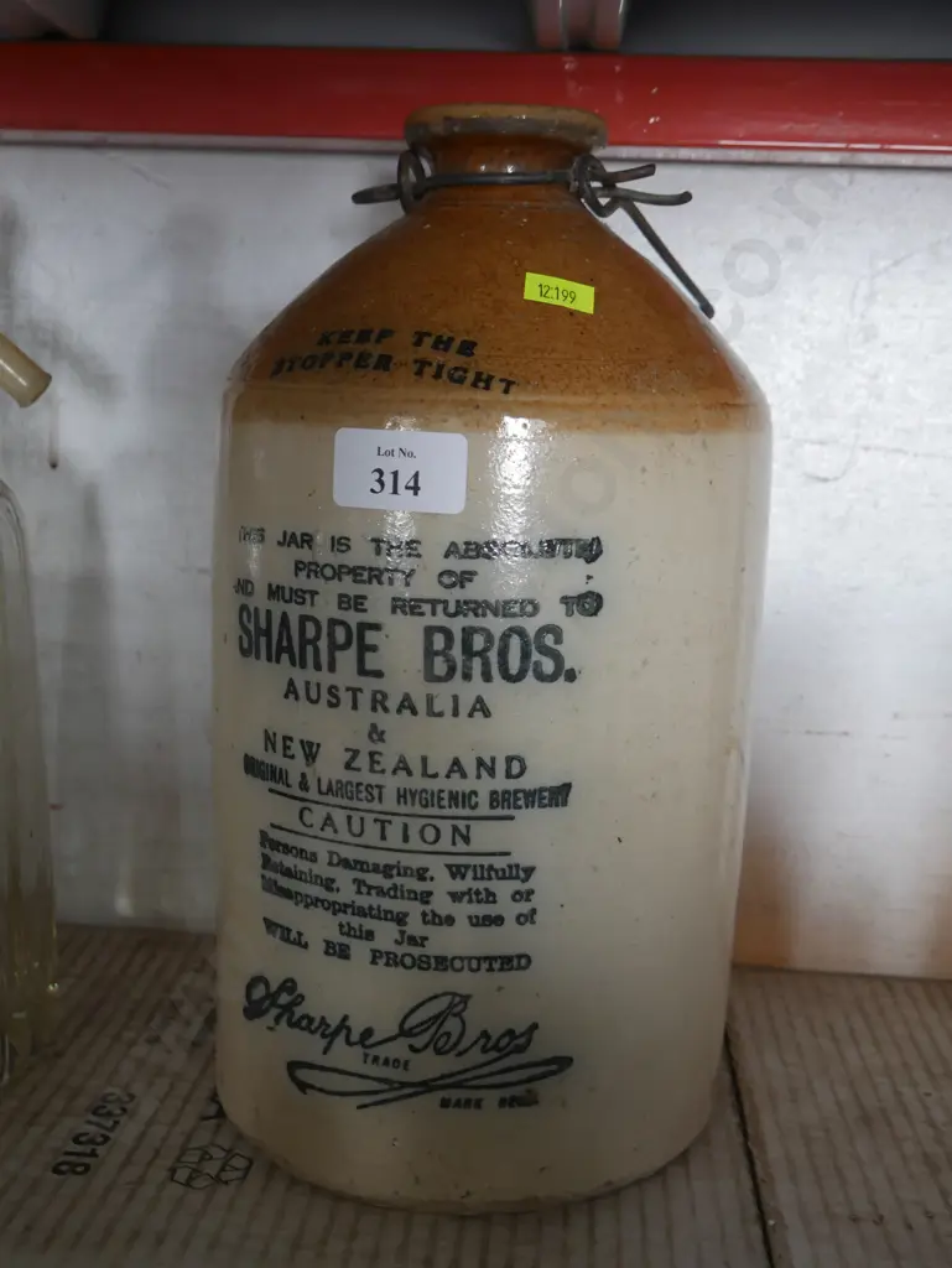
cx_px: 476
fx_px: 1392
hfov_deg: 37.8
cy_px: 634
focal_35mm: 38
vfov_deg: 49.0
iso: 640
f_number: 4.1
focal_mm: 19
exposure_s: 1/60
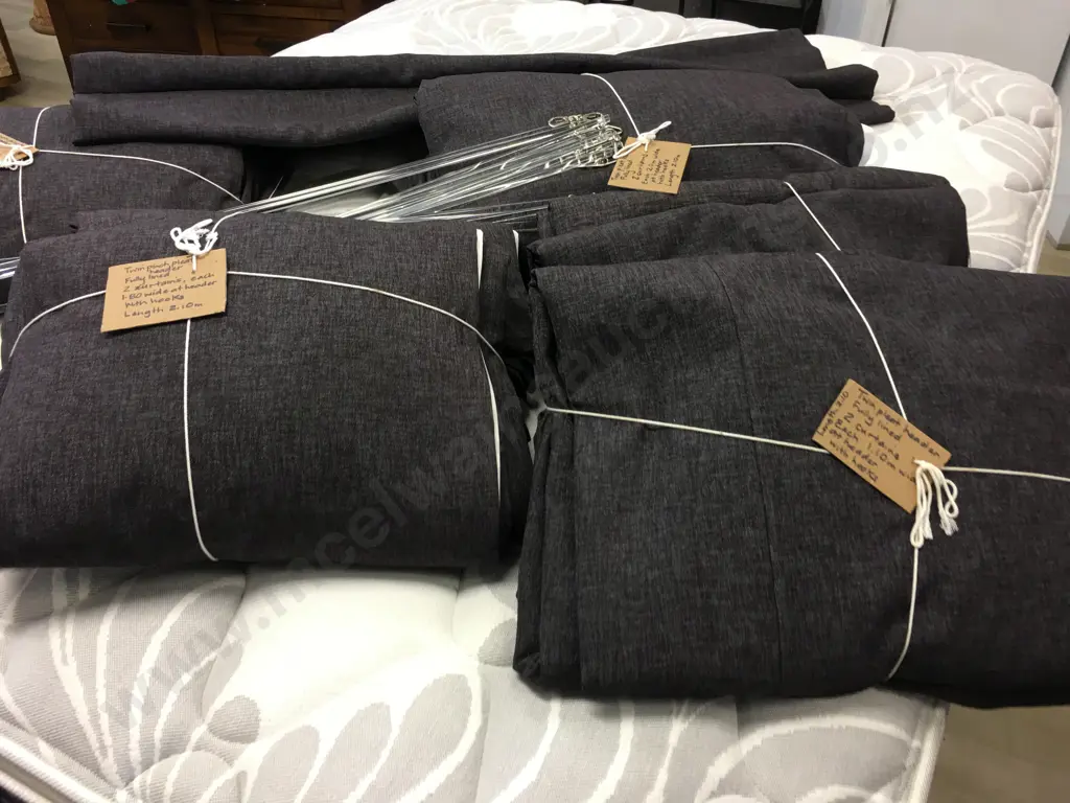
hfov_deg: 61.7
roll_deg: -1.1
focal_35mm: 29
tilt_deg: -33.6
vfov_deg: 48.2
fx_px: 896
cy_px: 402
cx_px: 535
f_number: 2.2
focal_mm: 4.15
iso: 40
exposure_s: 1/17
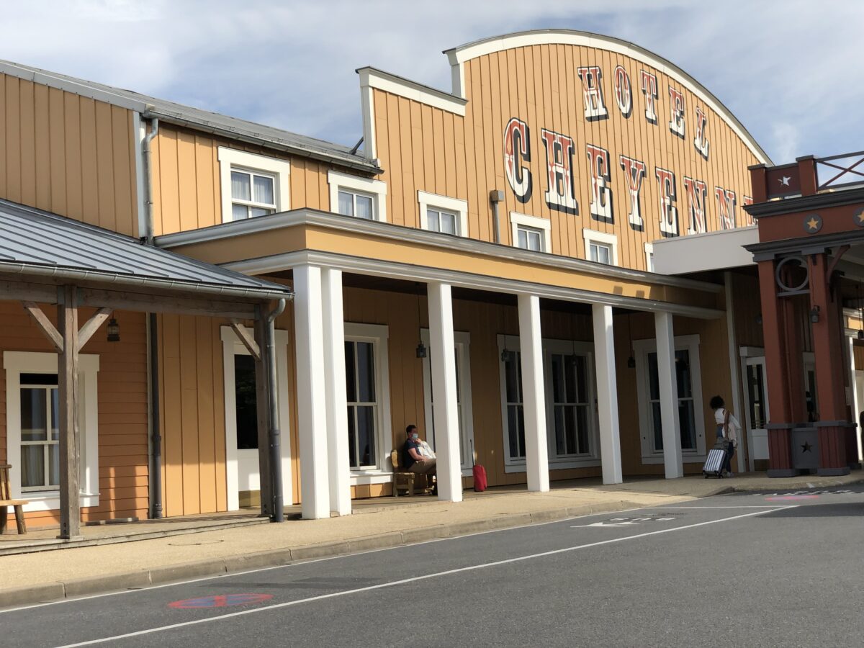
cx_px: 432
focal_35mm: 52
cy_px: 324
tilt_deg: +7.4
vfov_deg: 28.0
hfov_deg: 36.8
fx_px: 1298
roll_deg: +2.7
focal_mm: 6
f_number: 2.4
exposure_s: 1/1230
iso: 16
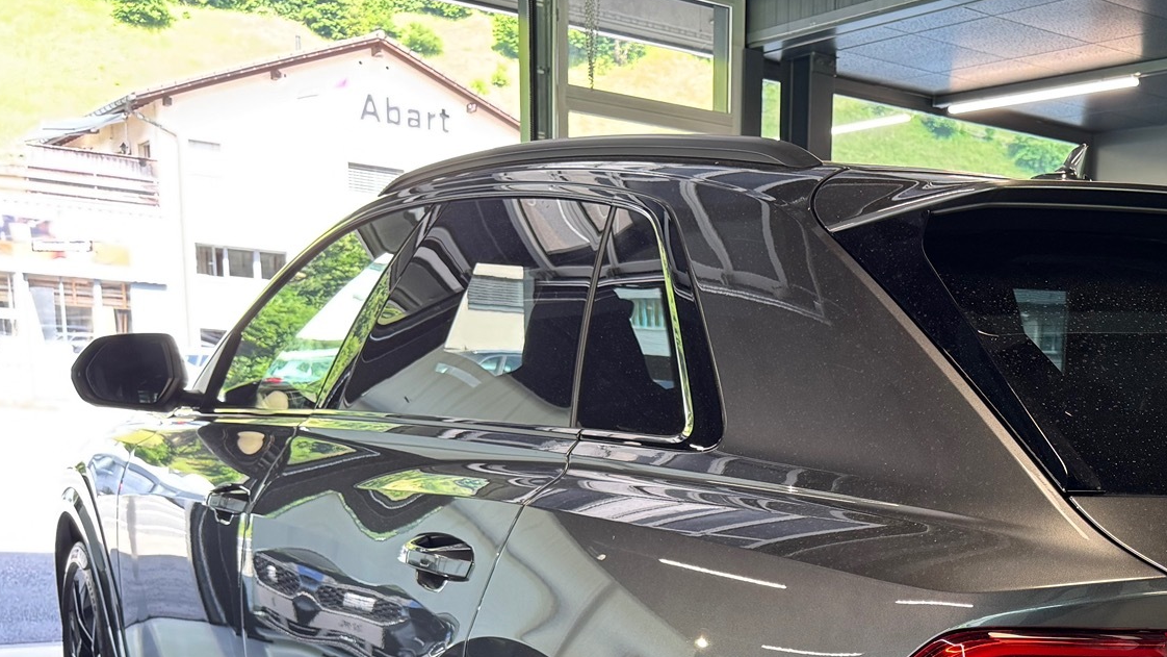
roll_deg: -2.7
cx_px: 1010
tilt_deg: -11.4
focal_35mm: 47
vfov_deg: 23.7
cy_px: 732
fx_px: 1454
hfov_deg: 40.9
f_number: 1.78
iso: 125
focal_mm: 6.76
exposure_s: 1/100
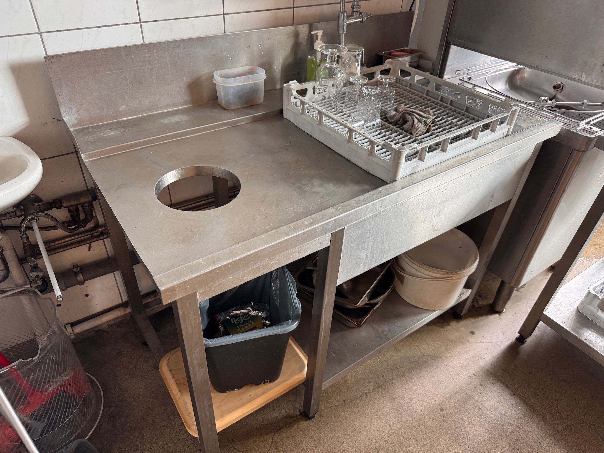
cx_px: 302
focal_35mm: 24
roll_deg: -3.3
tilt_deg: -39.1
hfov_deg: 71.6
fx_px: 419
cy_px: 226
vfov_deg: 56.8
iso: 320
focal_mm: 6.76
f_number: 1.78
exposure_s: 1/50
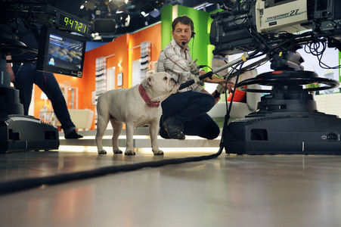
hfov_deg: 44.5
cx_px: 170
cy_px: 114
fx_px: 416
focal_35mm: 44
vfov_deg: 30.5
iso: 800
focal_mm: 44
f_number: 2.8
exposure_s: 1/60
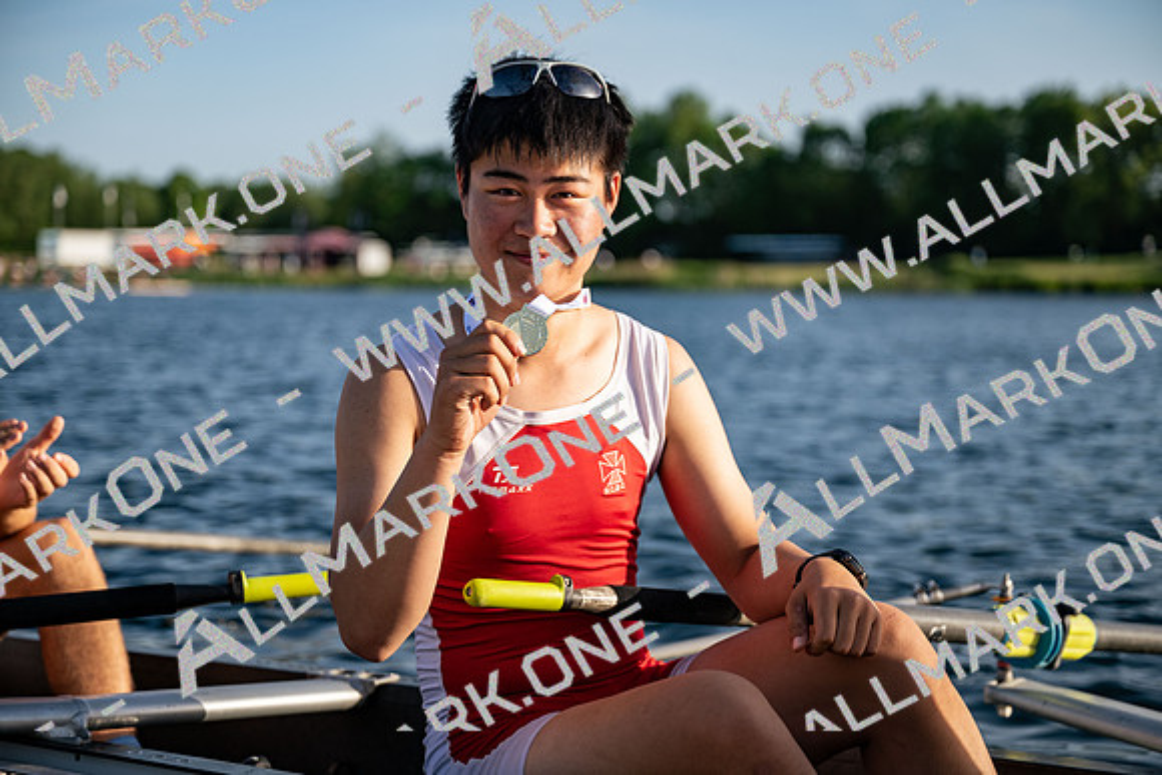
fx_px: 2098
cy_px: 388
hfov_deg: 31.0
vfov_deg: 20.9
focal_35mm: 65
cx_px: 581
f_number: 2.8
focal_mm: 65
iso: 64
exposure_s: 1/1600
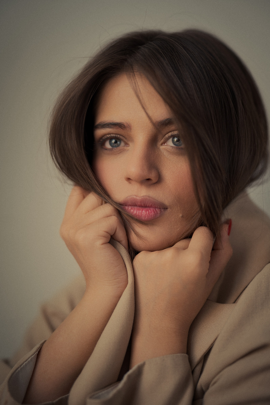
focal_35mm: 85
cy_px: 202
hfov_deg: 16.1
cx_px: 135
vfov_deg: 23.9
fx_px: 956
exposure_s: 1/400
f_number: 1.4
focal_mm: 85
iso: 125
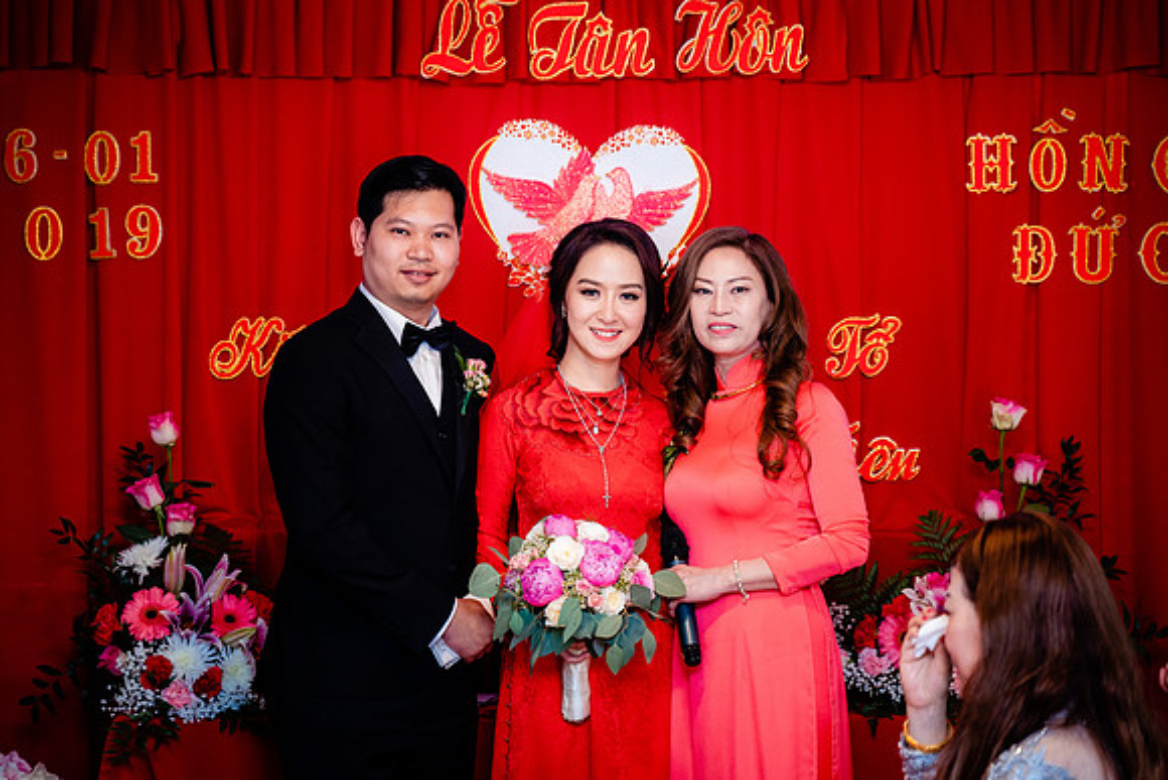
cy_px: 384
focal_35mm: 79
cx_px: 584
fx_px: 2563
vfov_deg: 17.3
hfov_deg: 25.7
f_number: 2.8
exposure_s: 1/160
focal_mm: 72
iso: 1250
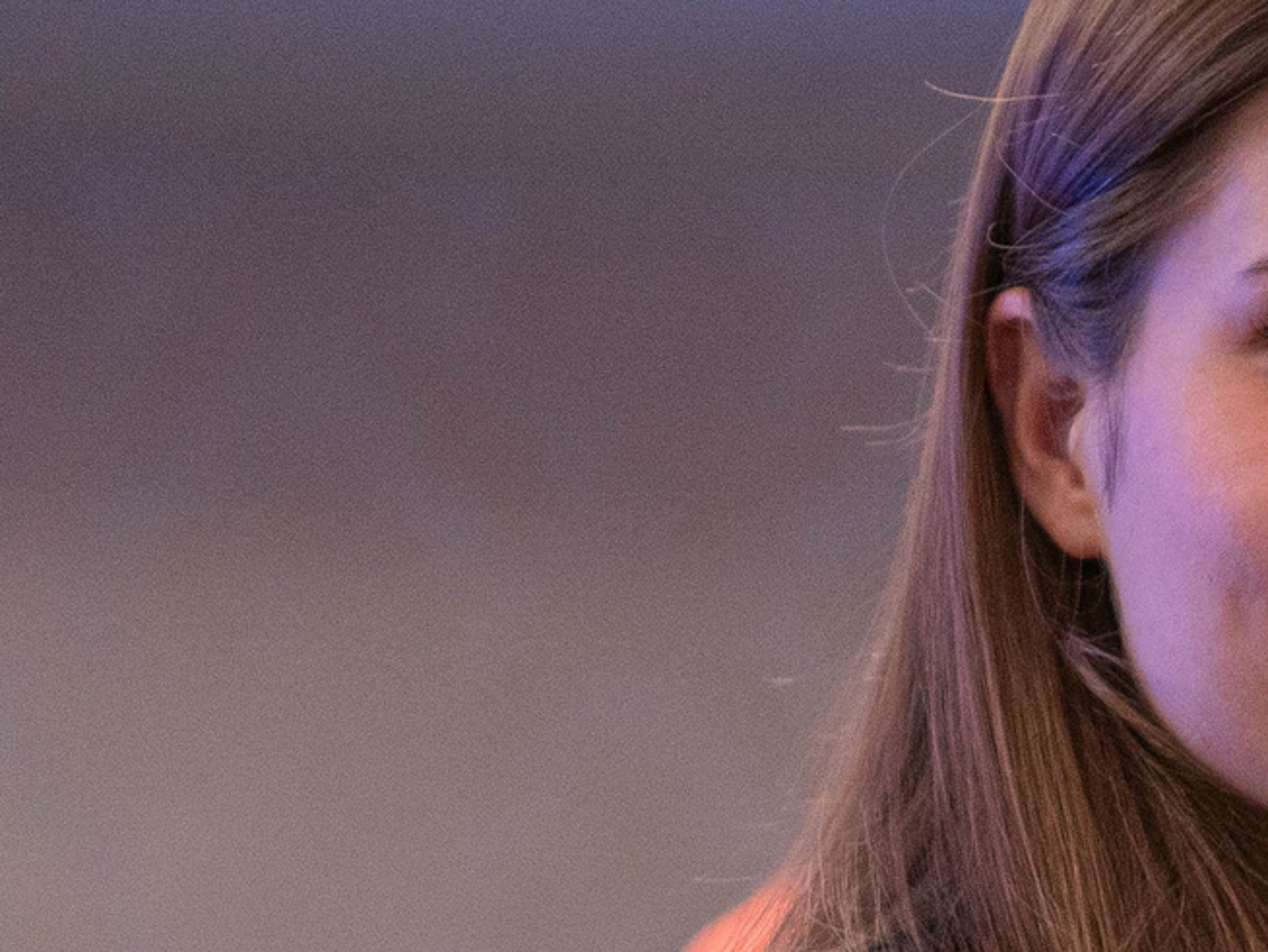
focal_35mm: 199
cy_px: 760
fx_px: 7292
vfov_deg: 7.5
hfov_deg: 9.7
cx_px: 1703
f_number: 1.4
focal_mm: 30
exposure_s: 1/250
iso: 400
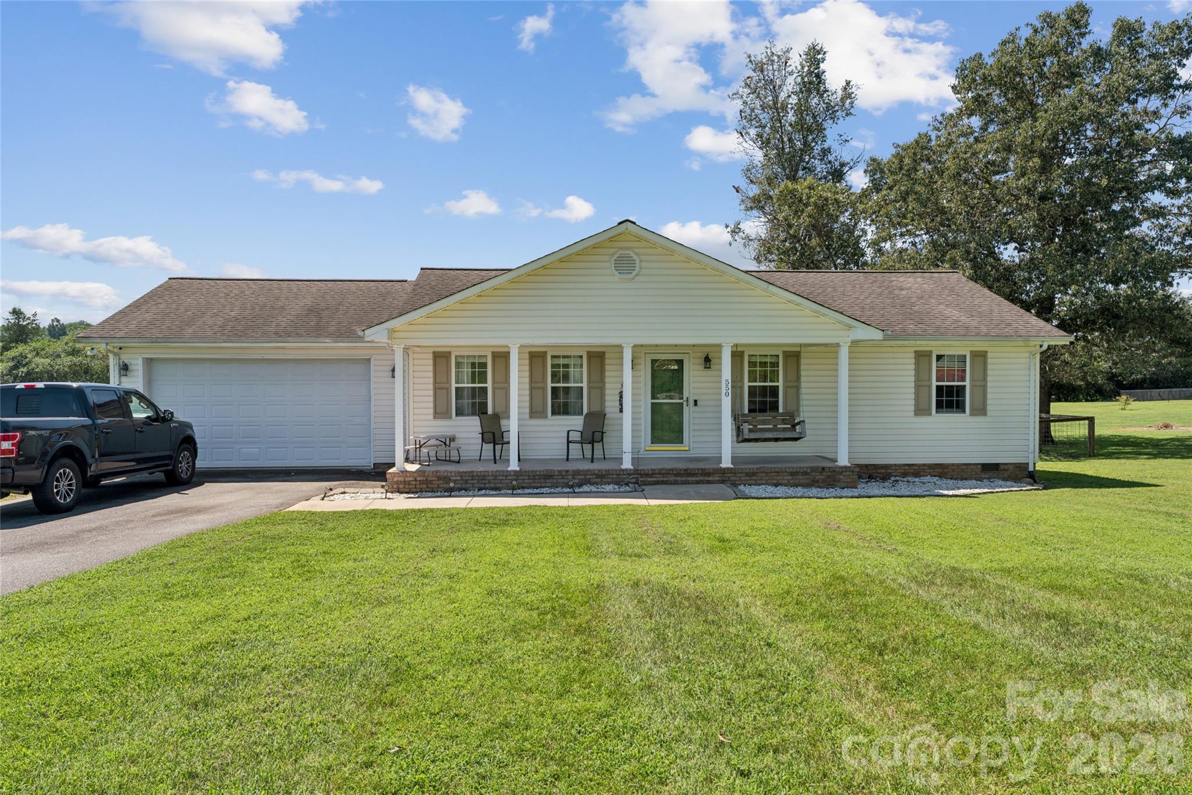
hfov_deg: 73.7
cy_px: 398
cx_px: 596
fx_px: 795
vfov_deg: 53.1
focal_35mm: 24
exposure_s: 1/160
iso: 200
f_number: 13
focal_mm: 24
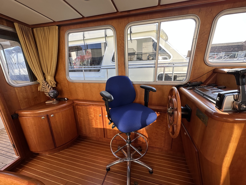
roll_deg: +1.2
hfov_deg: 102.1
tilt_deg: -14.6
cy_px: 92
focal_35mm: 14
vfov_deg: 85.7
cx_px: 123
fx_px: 99
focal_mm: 2.22
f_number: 2.2
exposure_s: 1/106
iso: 40
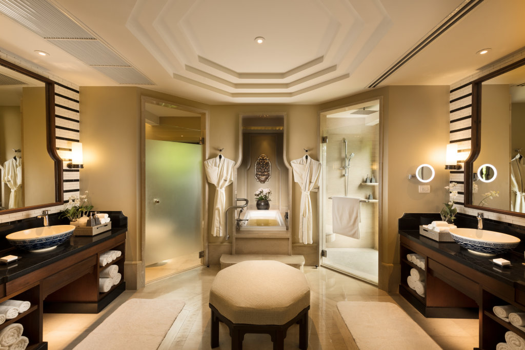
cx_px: 262
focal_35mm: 15
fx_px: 219
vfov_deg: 77.3
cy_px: 175
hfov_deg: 100.4
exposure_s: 1/3
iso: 160
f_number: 14
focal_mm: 15
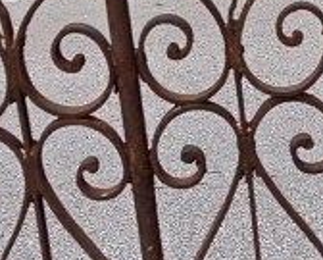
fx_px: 1532
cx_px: 419
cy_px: 141
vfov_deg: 9.7
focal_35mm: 160
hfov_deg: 11.7
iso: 32
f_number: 1.8
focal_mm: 5.4
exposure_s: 1/180
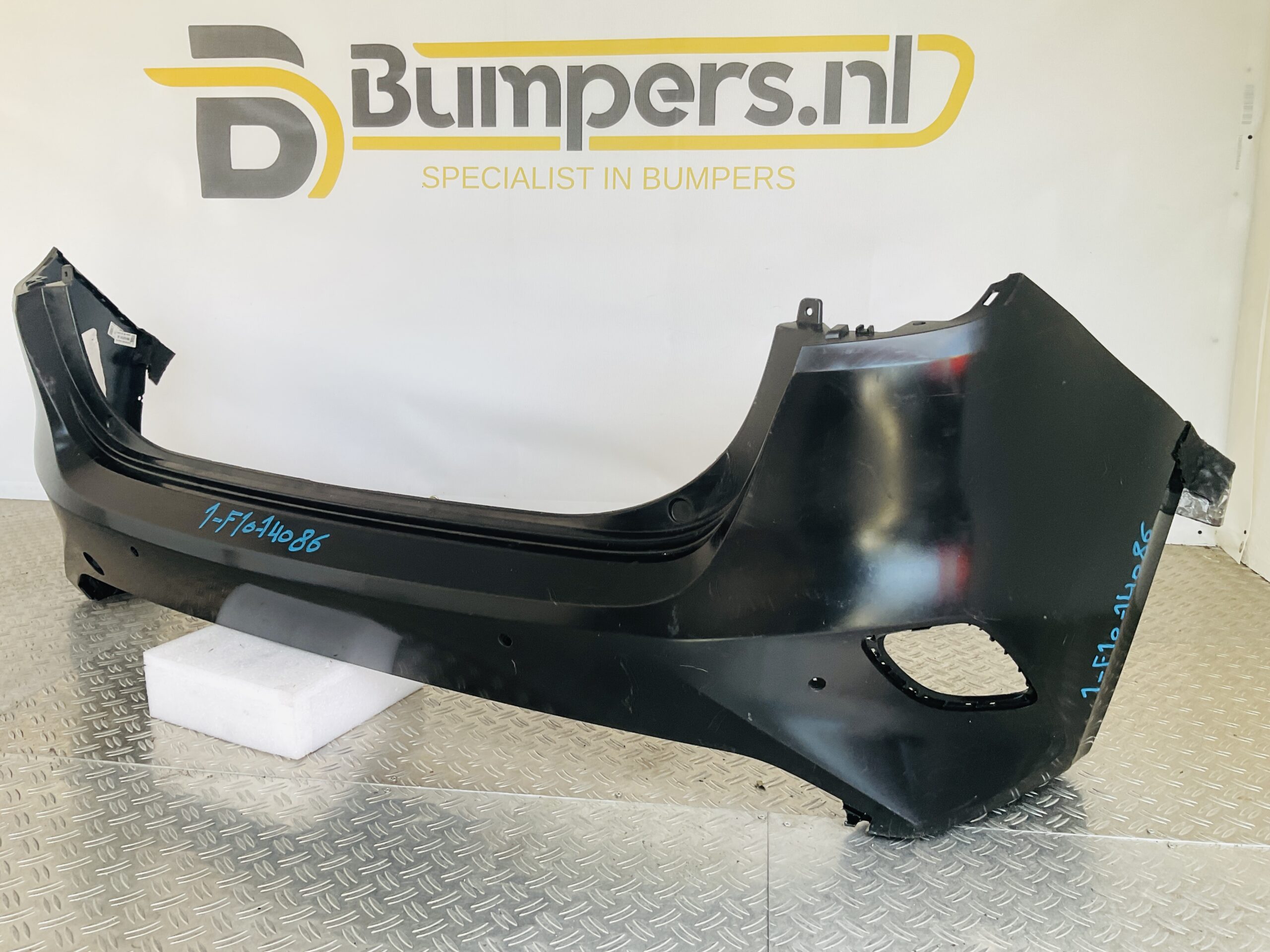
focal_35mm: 29
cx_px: 635
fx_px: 1064
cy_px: 476
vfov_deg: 48.2
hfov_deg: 61.7
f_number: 1.8
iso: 40
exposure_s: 1/120
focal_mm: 3
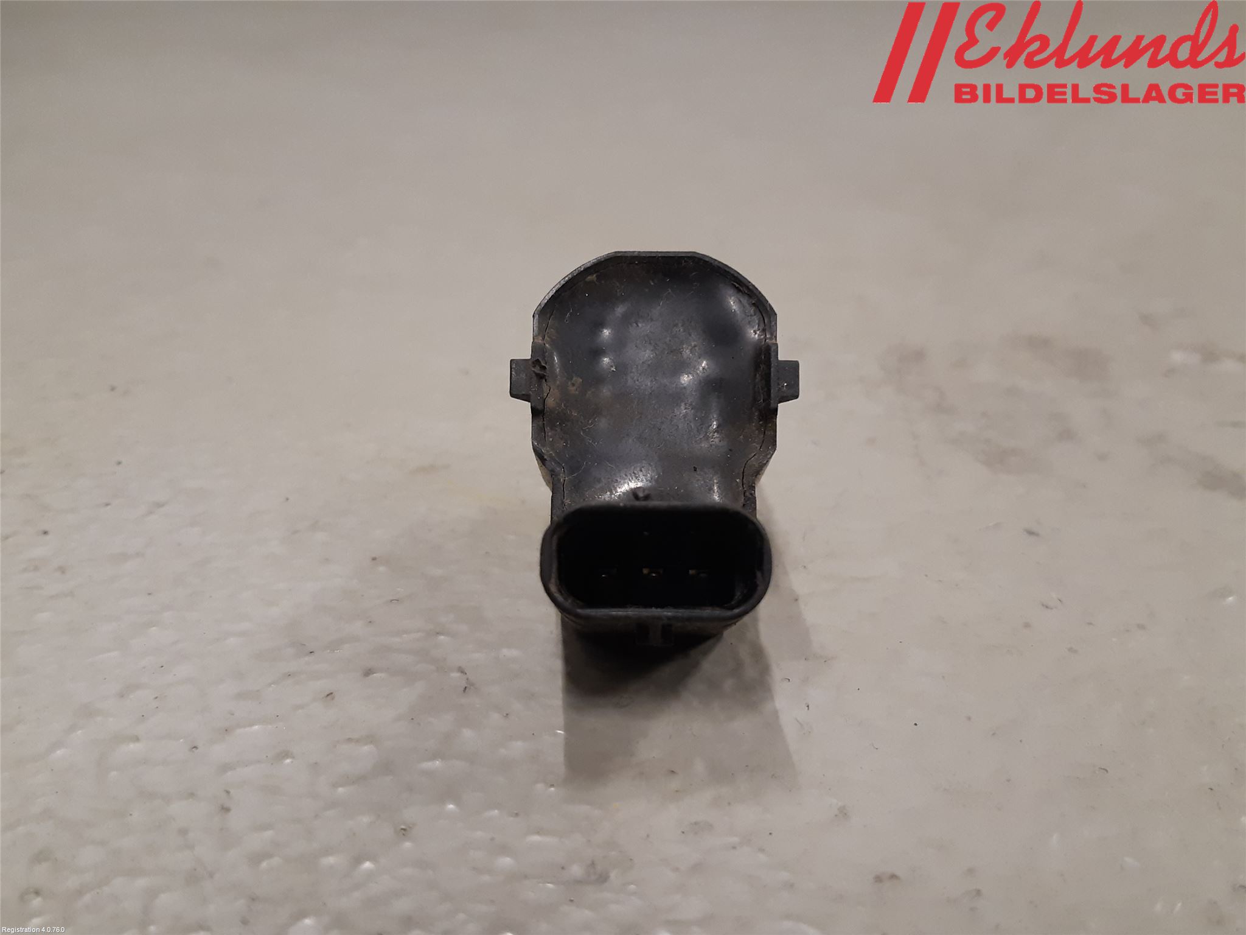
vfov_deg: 53.1
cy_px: 468
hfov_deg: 67.3
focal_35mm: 26
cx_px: 623
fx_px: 936
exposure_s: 1/50
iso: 200
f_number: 1.7
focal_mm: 3.93
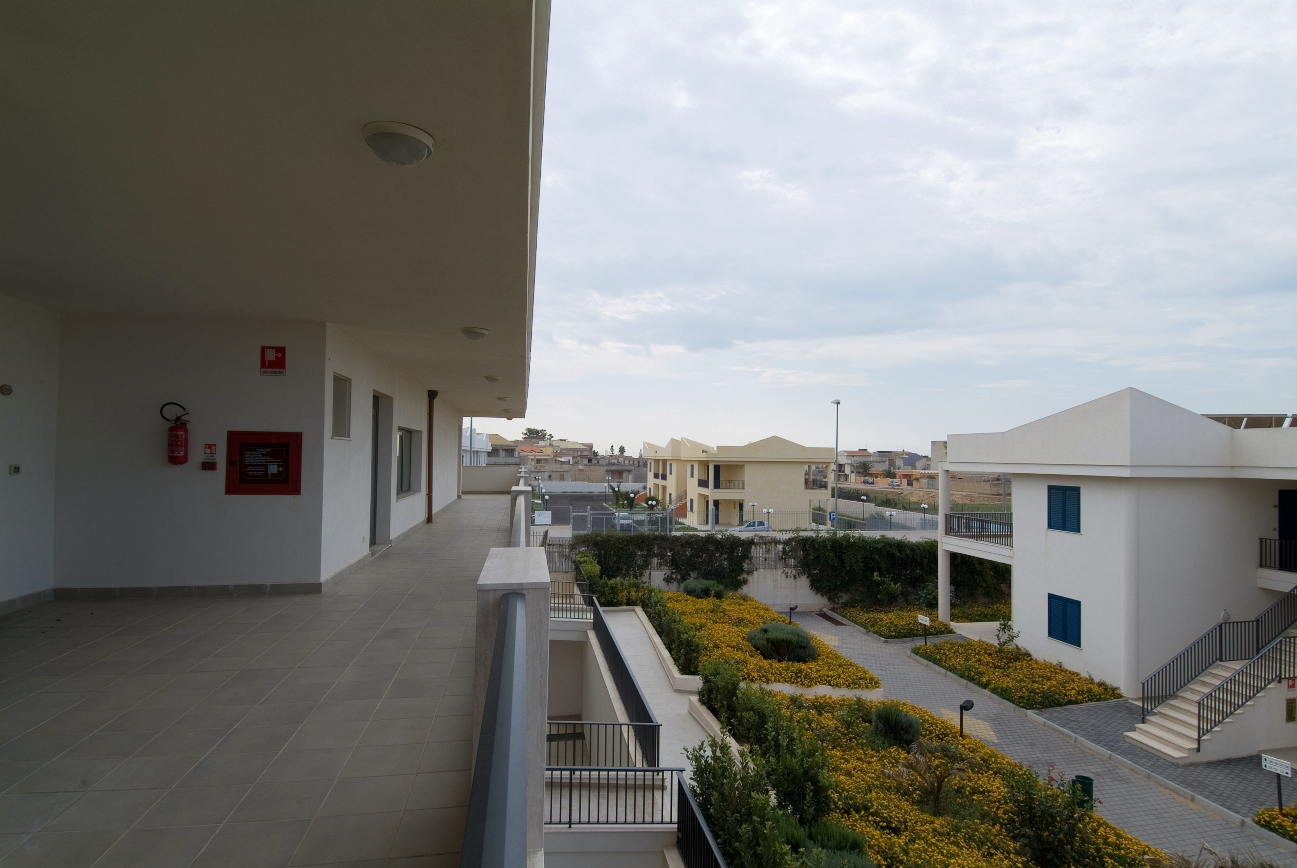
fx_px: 649
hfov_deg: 89.9
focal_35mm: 18
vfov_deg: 67.5
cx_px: 648
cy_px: 434
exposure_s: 1/60
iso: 100
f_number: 11
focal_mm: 12
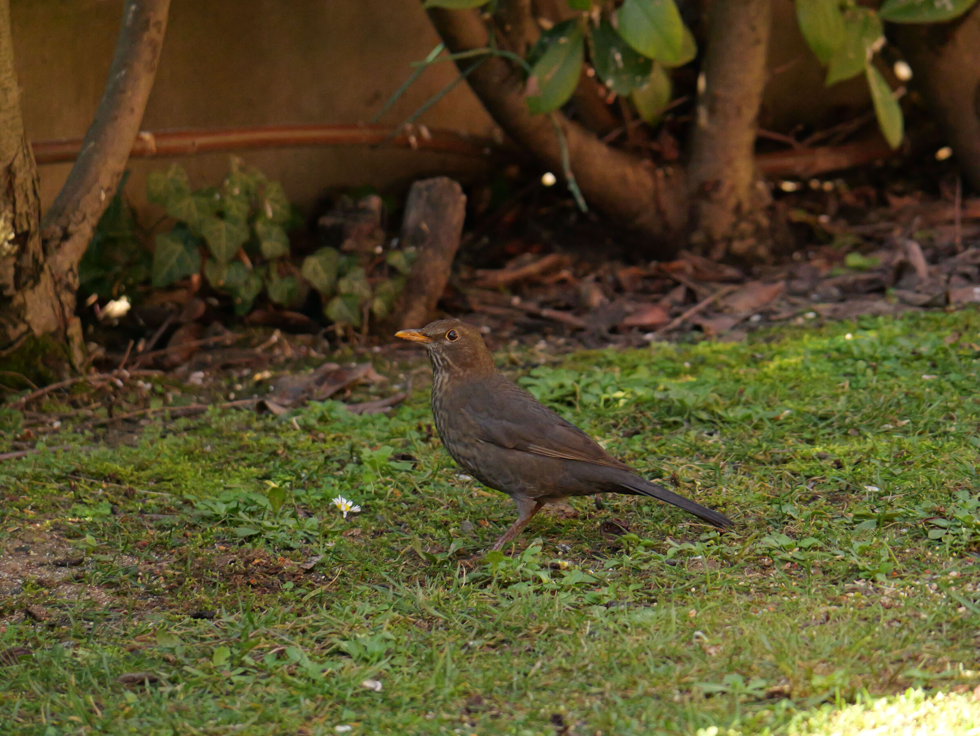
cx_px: 490
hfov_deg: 3.7
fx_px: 15237
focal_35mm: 538
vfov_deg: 2.8
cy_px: 368
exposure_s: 1/500
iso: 3200
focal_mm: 269
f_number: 7.1
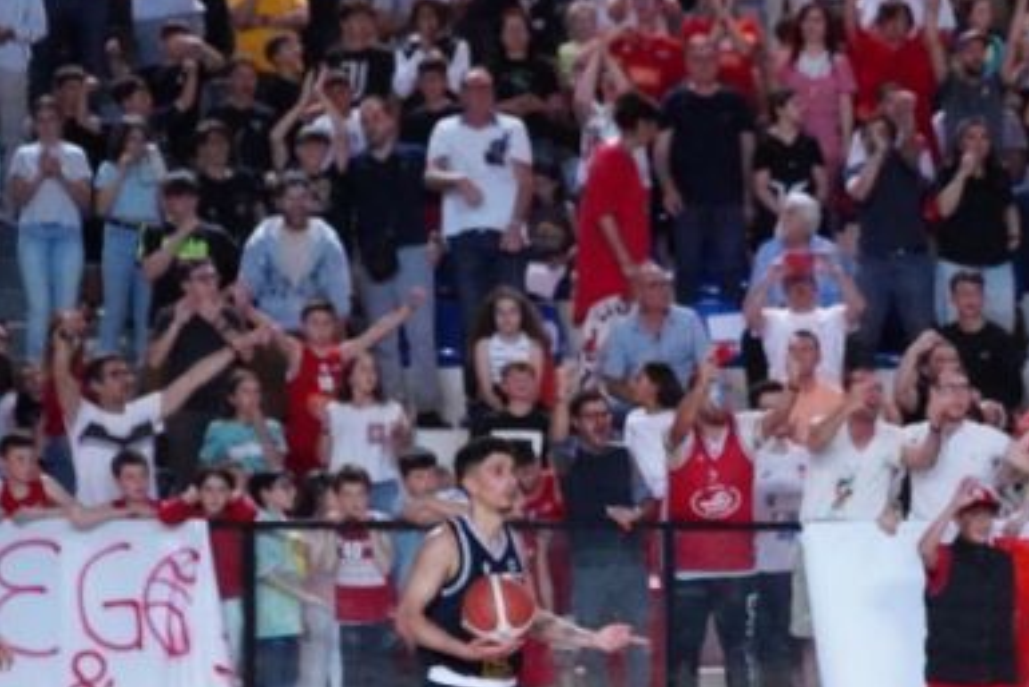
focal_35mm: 159
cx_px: 1066
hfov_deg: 12.7
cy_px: 593
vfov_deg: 8.6
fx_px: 4547
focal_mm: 51
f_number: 4
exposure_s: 1/1000
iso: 5000
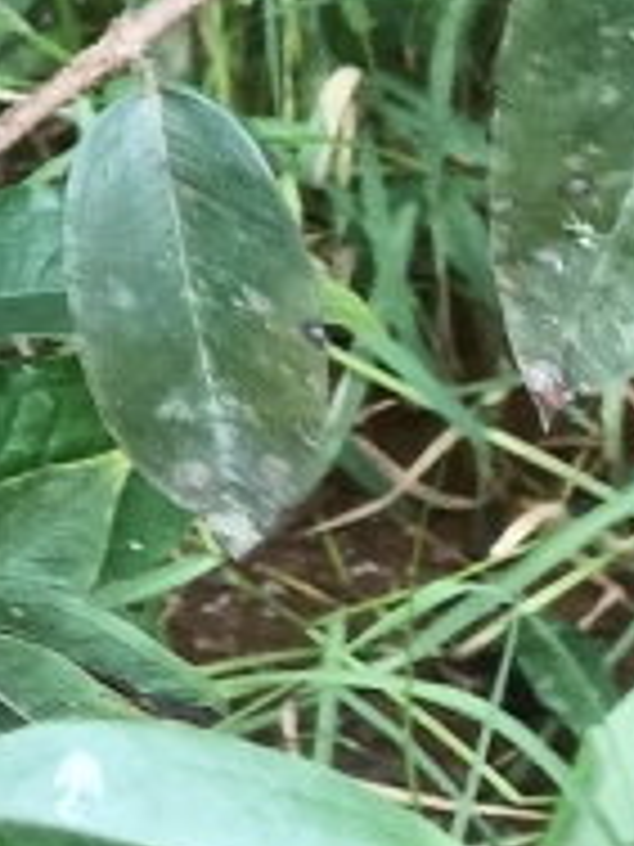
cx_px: -1097
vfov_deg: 12.6
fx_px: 3736
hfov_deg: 8.5
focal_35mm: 153
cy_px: -182
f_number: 1.8
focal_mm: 3.61
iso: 320
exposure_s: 1/50
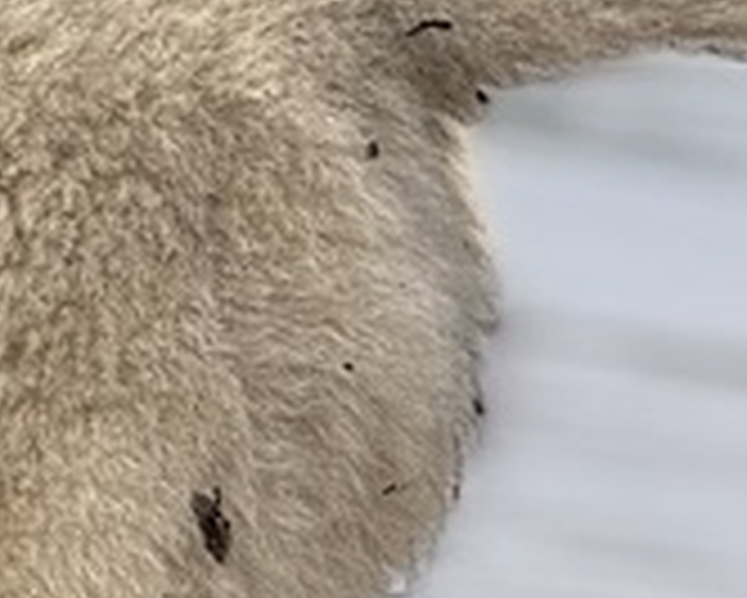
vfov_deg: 2.1
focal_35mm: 723
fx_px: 15994
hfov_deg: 2.6
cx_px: -1508
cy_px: 706
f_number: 2.8
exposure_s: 1/125
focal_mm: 15.66
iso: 50
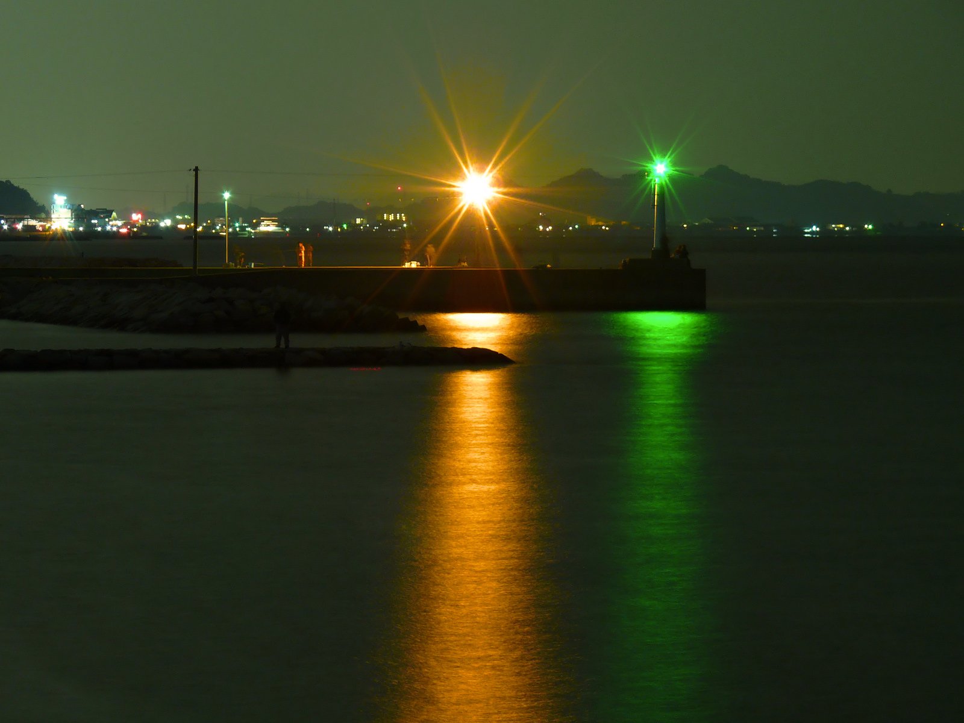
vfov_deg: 9.3
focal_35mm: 159
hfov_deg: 12.4
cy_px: 362
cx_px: 482
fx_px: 4428
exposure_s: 30
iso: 100
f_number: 5
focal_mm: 33.7
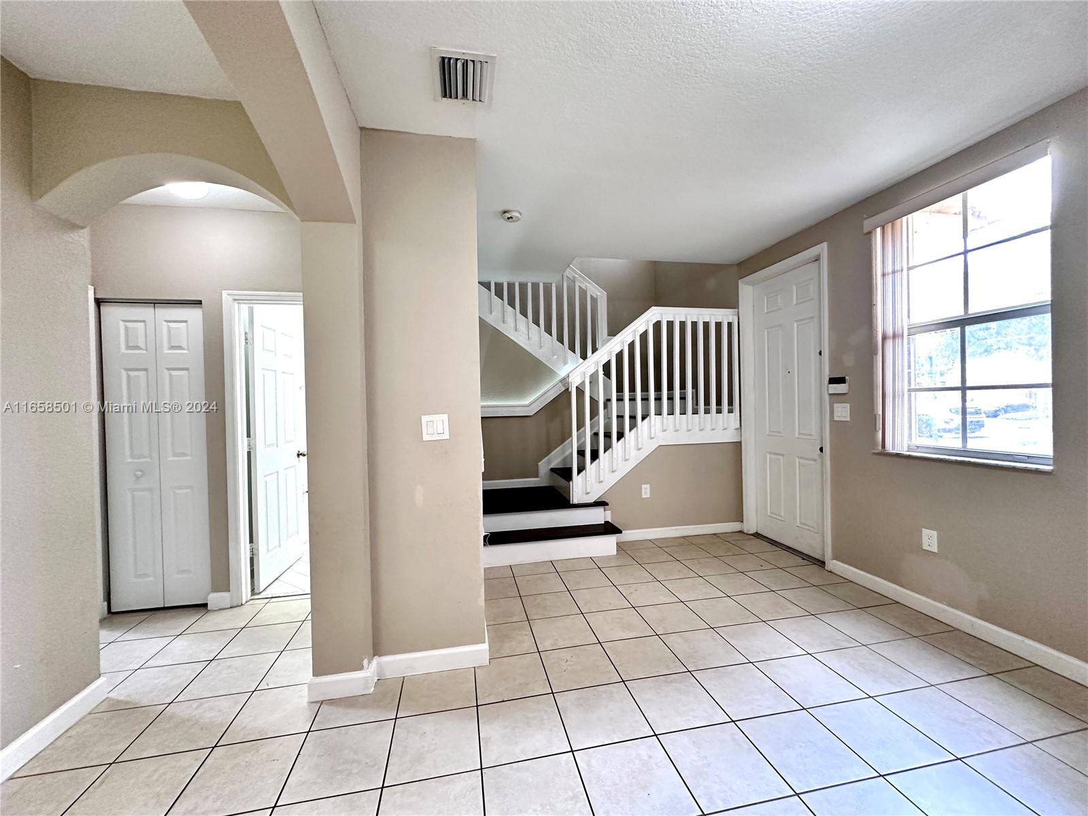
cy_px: 408
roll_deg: +1.1
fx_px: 440
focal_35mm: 14
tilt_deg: +0.1
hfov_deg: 102.1
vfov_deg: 85.7
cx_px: 544
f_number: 2.2
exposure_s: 1/60
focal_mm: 2.22
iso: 320
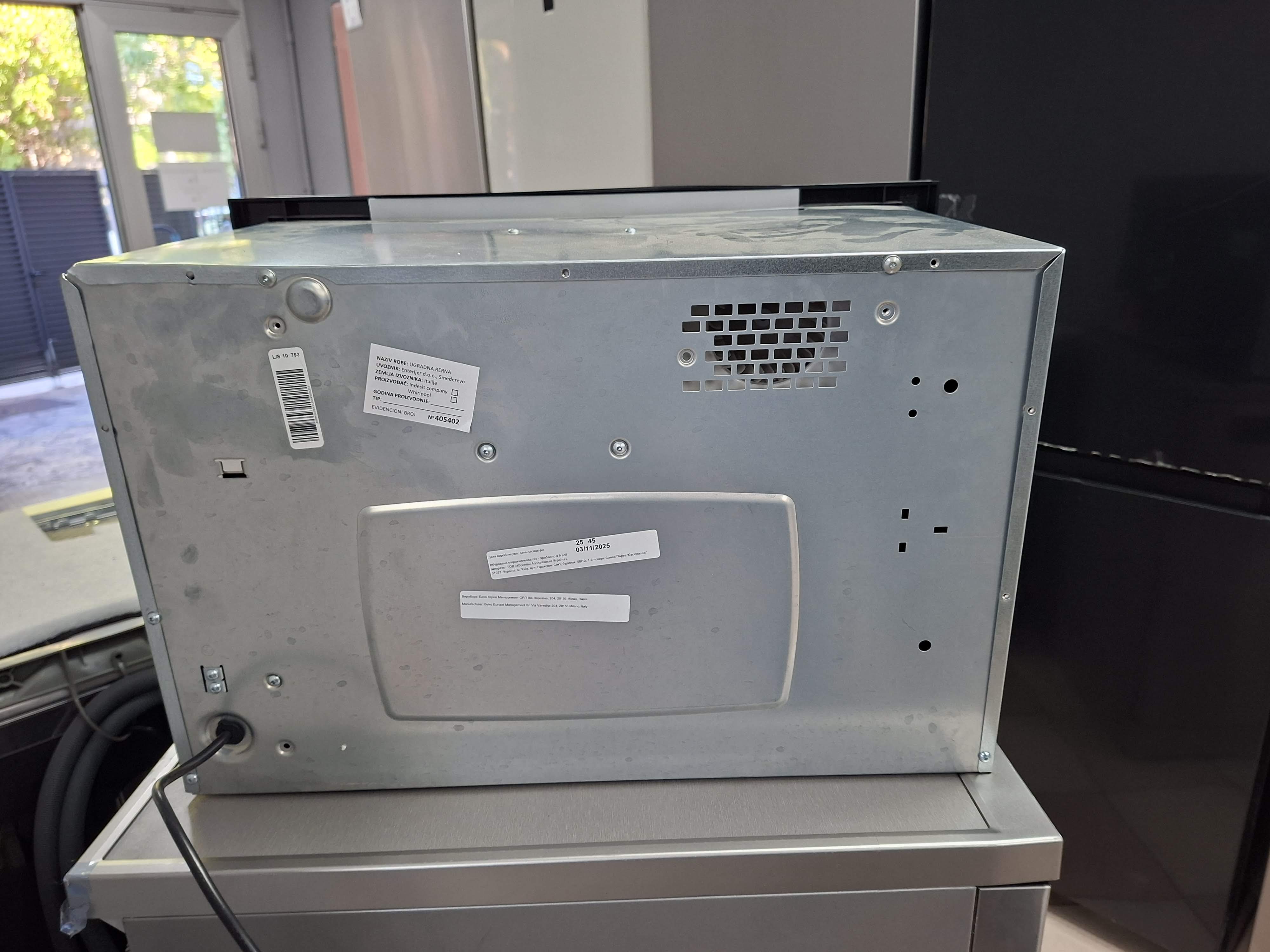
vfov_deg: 58.9
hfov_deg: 73.9
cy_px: 476
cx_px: 635
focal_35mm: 23
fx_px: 844
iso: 320
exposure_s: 1/50
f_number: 1.8
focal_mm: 5.54
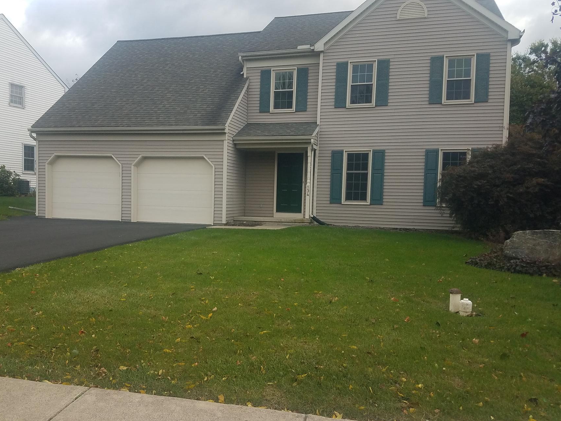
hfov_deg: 58.2
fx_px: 502
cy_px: 209
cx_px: 244
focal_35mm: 31
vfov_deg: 45.4
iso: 40
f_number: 1.7
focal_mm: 4.2
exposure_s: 1/413
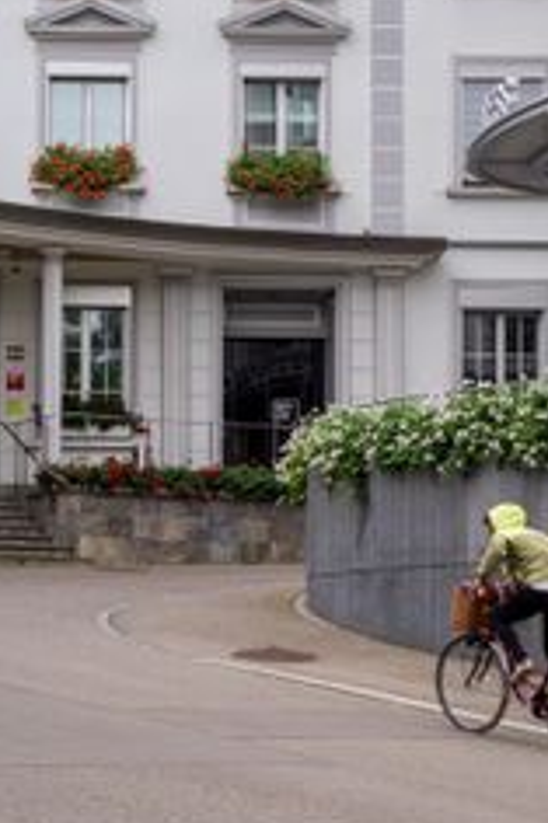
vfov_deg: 25.9
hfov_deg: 17.4
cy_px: 310
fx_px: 1783
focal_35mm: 78
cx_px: 368
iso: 320
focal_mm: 24.3
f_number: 3.2
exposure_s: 1/640
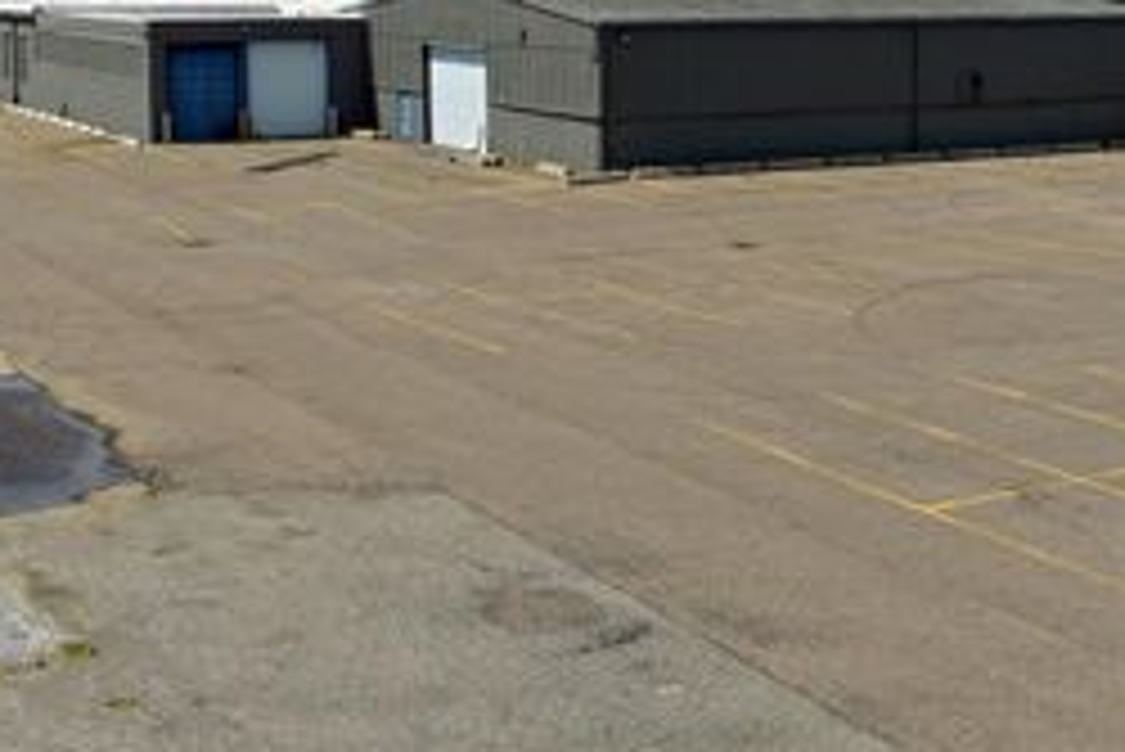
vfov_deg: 23.9
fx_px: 1751
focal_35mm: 56
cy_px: 169
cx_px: 639
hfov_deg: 35.6
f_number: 2.8
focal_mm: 14.45
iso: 125
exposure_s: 1/3200
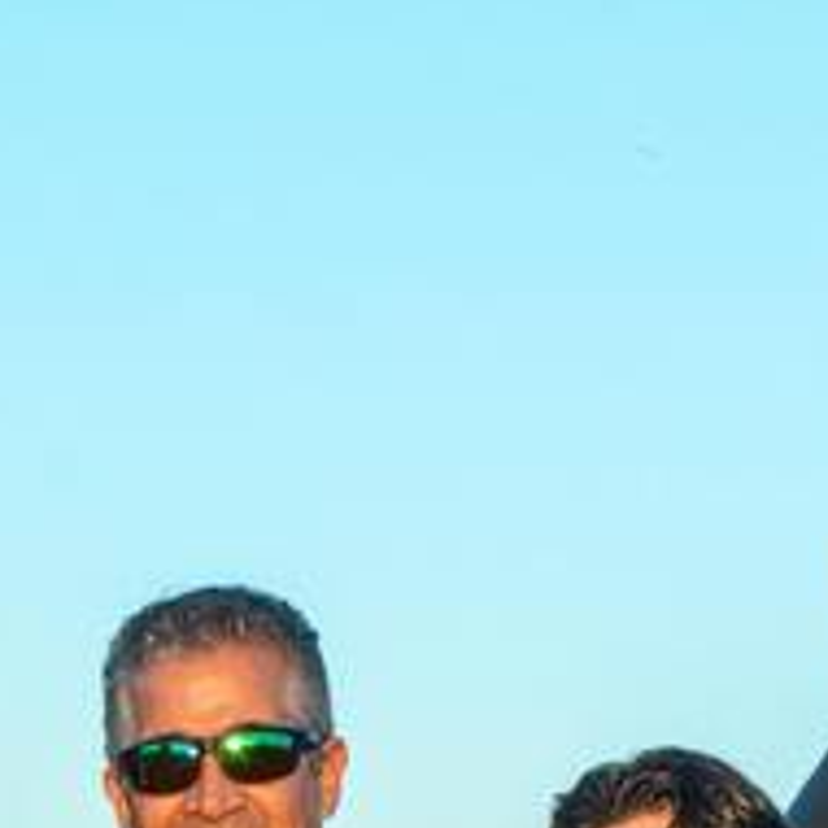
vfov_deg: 5.4
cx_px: -2
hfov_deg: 5.4
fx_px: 8722
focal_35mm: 322
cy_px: 1303
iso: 1000
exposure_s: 1/125
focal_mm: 47
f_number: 16
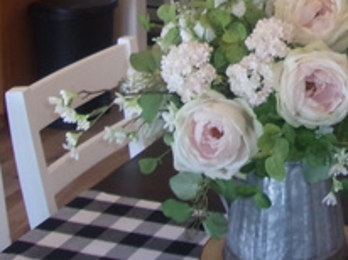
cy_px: -101
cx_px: 336
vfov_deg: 16.3
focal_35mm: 84
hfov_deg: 22.5
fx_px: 843
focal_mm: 4.9
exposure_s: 1/34
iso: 111
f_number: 3
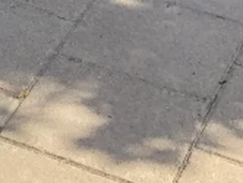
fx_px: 1420
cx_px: -341
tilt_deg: -17.2
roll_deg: +2.9
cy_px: -353
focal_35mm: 202
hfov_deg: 8.9
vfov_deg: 6.7
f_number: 1.8
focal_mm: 4
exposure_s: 1/585
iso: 20
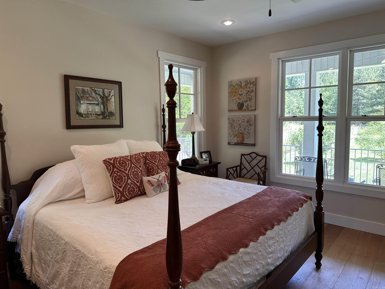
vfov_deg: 56.8
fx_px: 267
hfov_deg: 71.6
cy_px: 144
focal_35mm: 24
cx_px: 192
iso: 100
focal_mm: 6.86
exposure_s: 1/120
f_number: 1.78
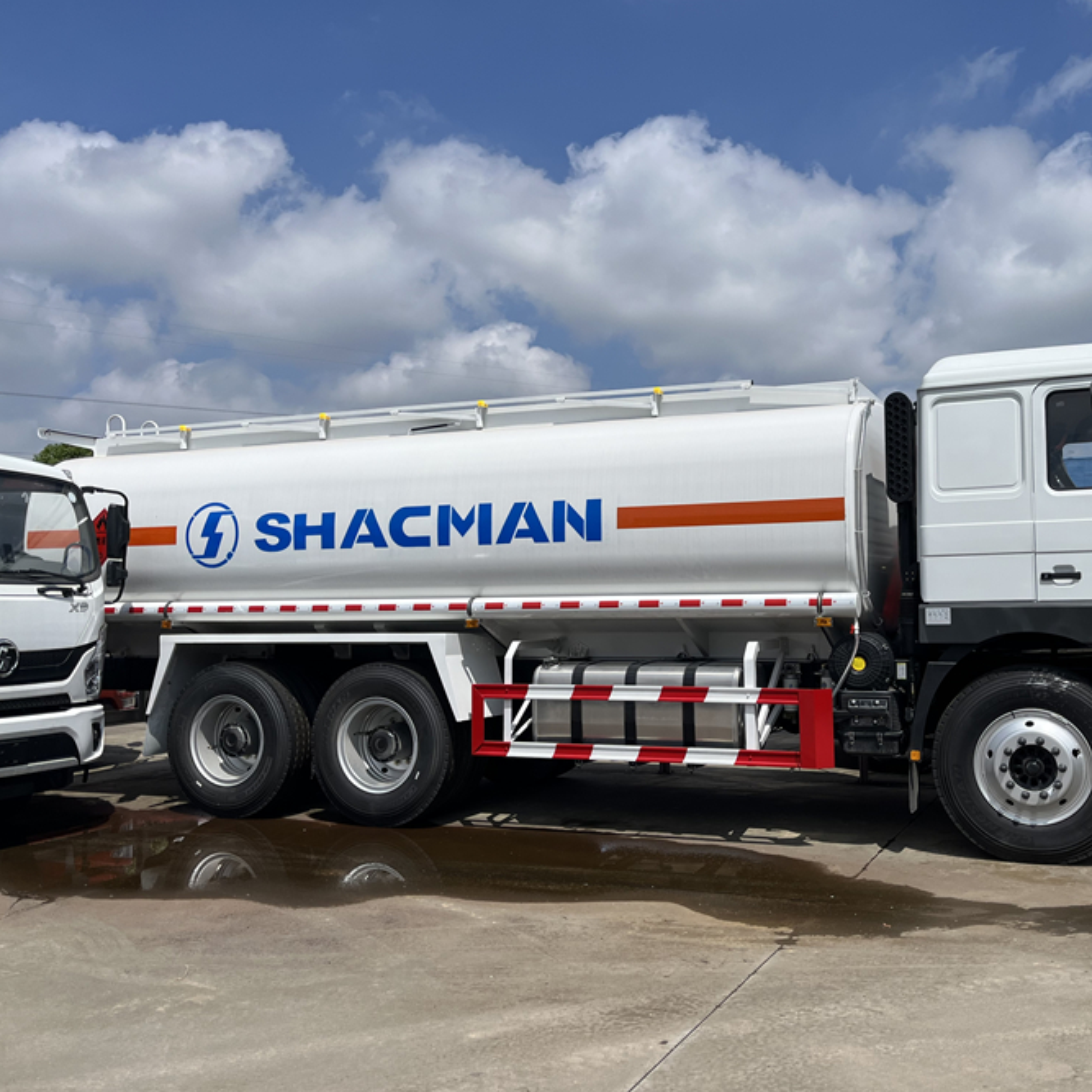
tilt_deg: +2.8
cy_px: 546
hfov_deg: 51.9
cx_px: 693
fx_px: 1106
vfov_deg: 52.5
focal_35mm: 31
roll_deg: +1.4
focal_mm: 5.1
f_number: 1.6
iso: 50
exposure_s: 1/7874
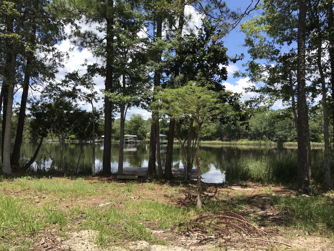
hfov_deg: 63.4
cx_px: 167
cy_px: 126
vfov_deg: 49.7
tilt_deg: +3.3
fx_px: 270
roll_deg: -1.1
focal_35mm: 28
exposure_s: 1/1546
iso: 20
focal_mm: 3.99
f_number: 1.8
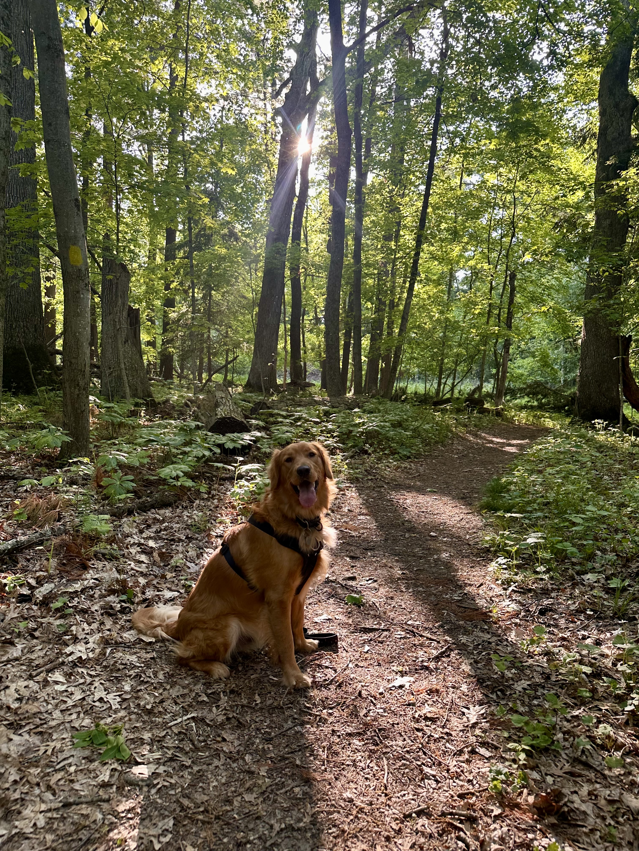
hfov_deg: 56.8
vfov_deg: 71.6
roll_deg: -1.5
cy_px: 426
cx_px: 320
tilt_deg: +1.0
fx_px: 591
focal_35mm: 24
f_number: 1.78
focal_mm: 6.86
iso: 64
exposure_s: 1/123
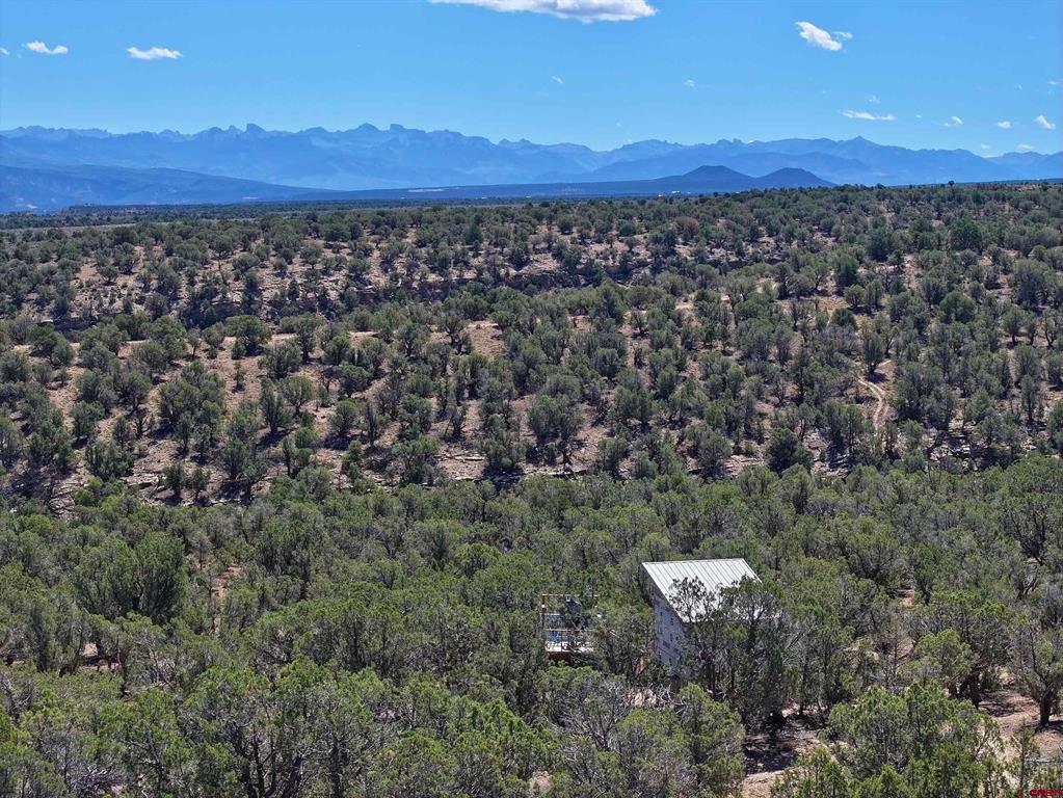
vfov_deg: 21.0
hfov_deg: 27.8
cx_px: 532
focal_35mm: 70
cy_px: 399
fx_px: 2150
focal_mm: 19.35
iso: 130
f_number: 2.8
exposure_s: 1/1600
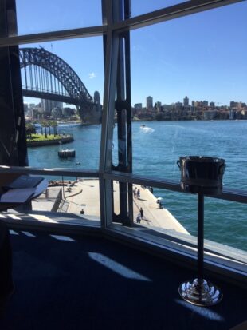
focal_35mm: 29
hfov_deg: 48.3
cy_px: 165
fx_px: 276
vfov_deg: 61.6
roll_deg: +1.2
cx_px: 124
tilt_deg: -8.5
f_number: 2.2
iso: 25
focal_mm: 4.15
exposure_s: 1/1304
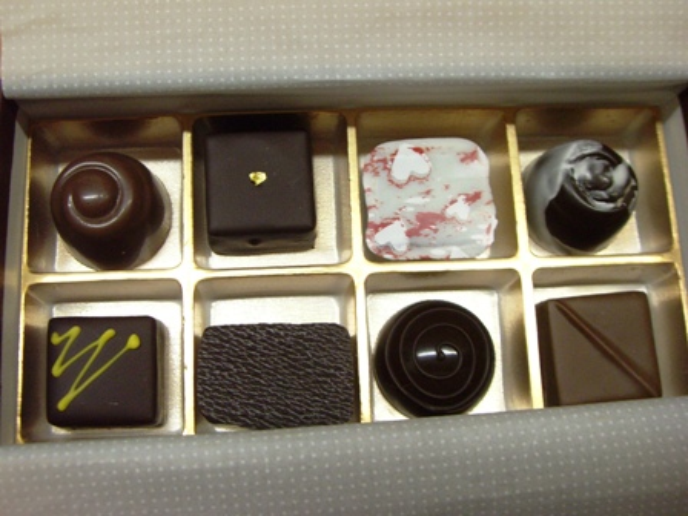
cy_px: 258
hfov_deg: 49.0
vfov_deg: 37.7
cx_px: 344
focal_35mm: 38
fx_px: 755
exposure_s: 1/20
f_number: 2.7
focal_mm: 6.2
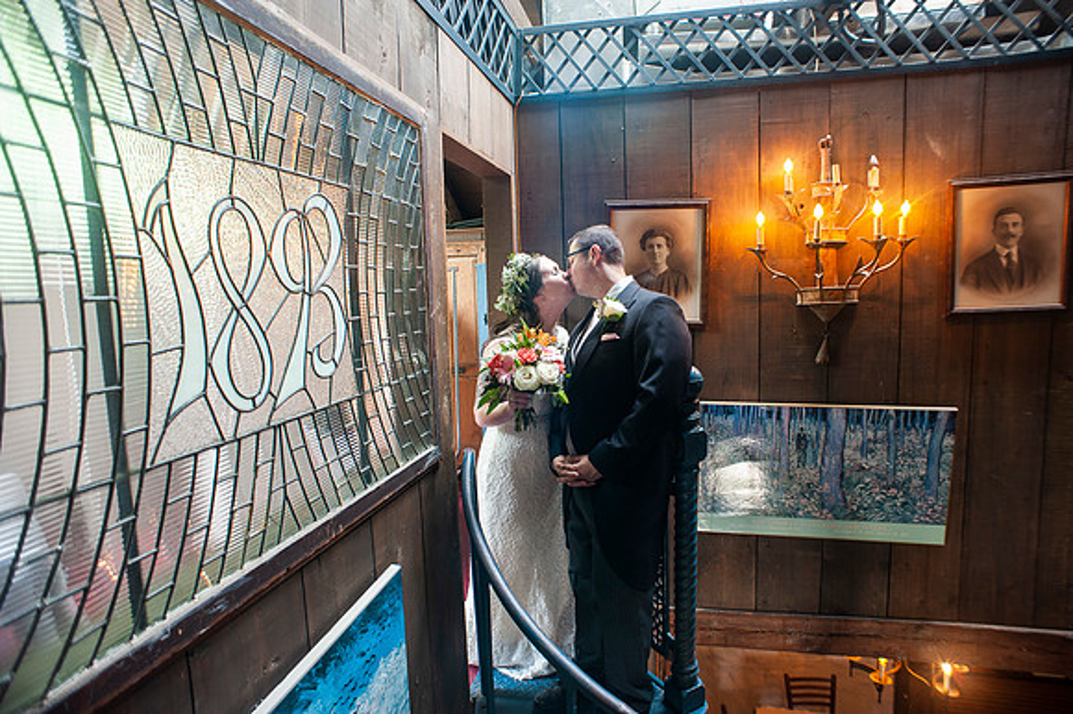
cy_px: 357
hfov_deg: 84.0
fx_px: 596
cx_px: 536
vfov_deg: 61.9
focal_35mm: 20
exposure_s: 1/30
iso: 1000
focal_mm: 20
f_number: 3.5
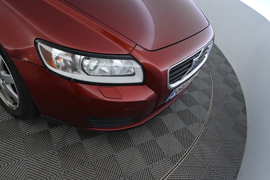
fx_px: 202
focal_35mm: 27
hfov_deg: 67.4
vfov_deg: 47.9
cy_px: 90
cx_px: 135
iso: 5000
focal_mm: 18
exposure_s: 1/100
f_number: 5
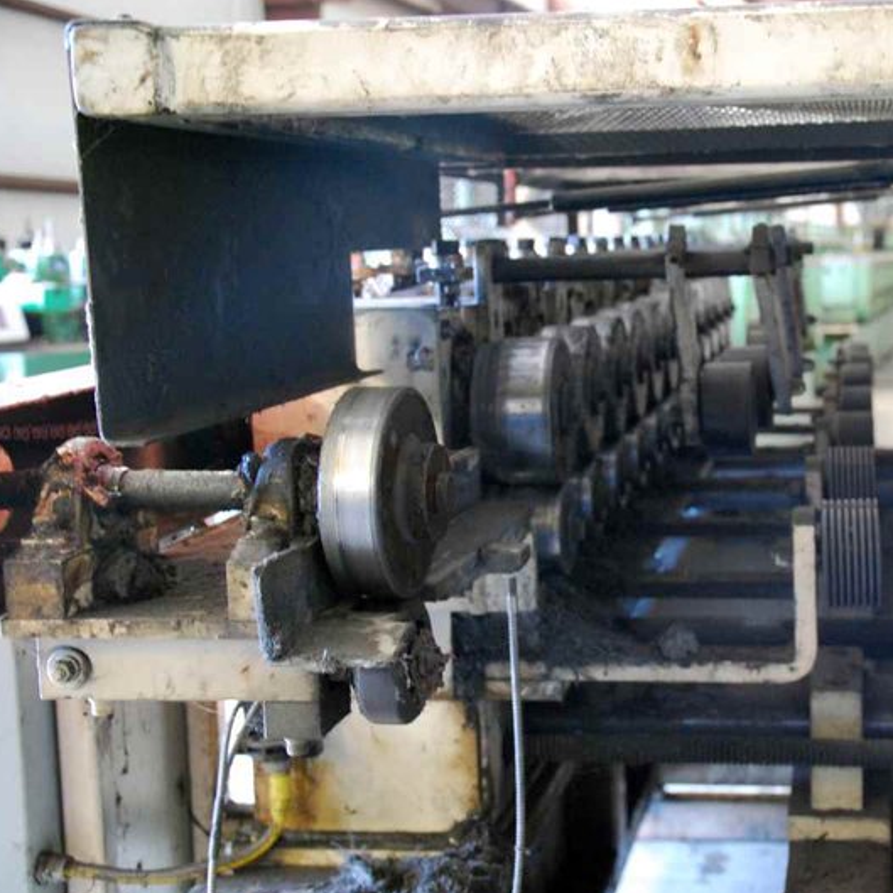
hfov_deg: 31.1
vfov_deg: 31.6
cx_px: 663
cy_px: 450
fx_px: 1576
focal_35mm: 54
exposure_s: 1/20
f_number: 4.2
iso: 1600
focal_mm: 28
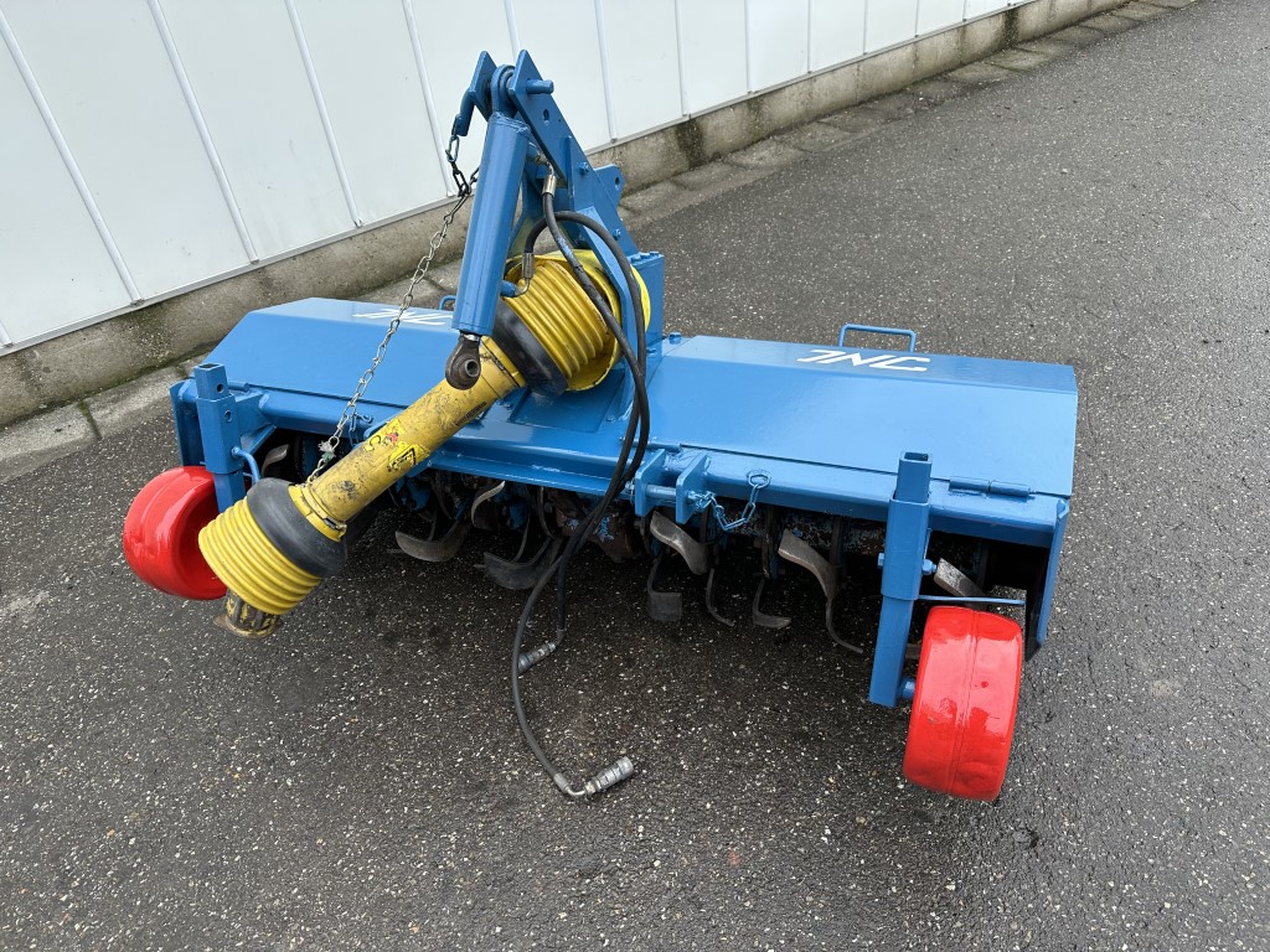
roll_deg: +6.6
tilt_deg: -39.0
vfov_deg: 56.8
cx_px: 635
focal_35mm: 24
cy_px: 476
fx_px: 881
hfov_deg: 71.6
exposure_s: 1/623
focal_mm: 6.86
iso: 80
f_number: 1.78
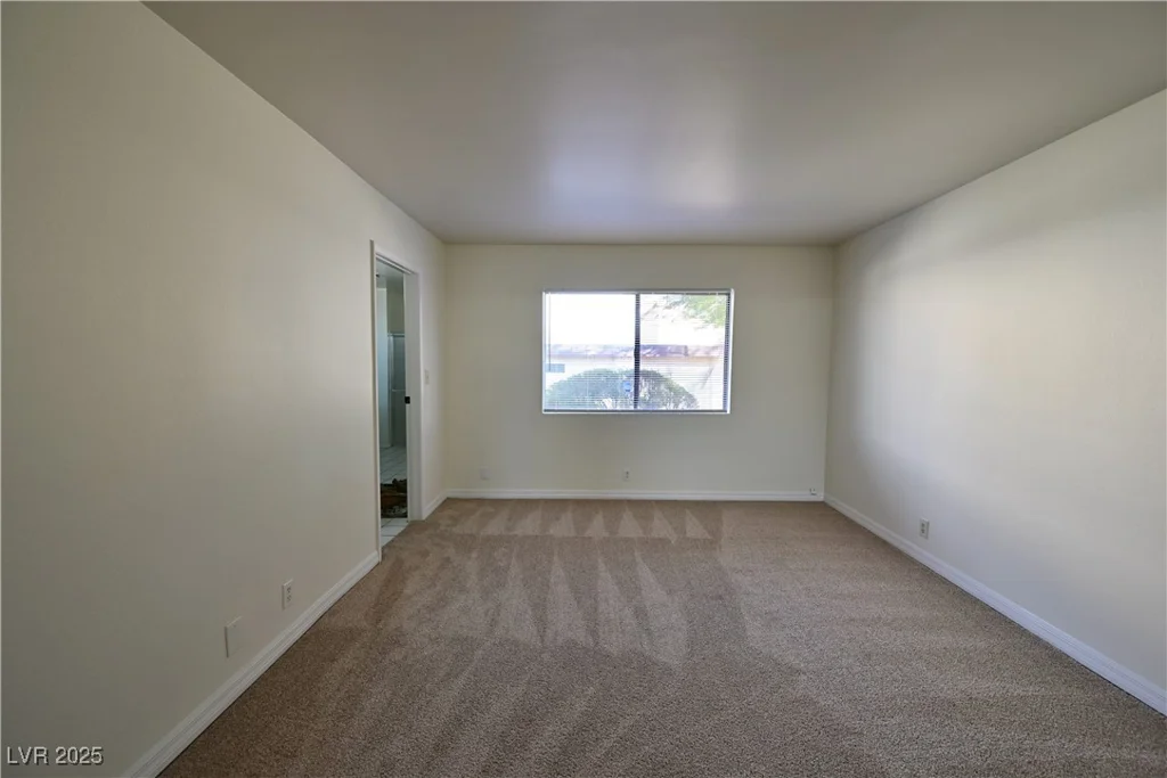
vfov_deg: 81.2
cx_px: 584
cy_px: 389
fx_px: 454
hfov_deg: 104.2
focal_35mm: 14
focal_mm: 14
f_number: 7.1
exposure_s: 1/60
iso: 800
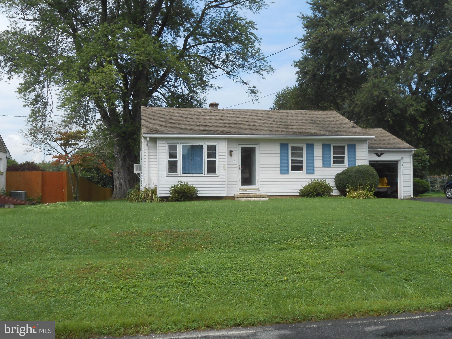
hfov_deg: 49.0
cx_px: 226
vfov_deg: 37.7
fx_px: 496
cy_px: 170
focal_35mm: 38
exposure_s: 1/500
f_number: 4.2
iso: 80
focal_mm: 6.8
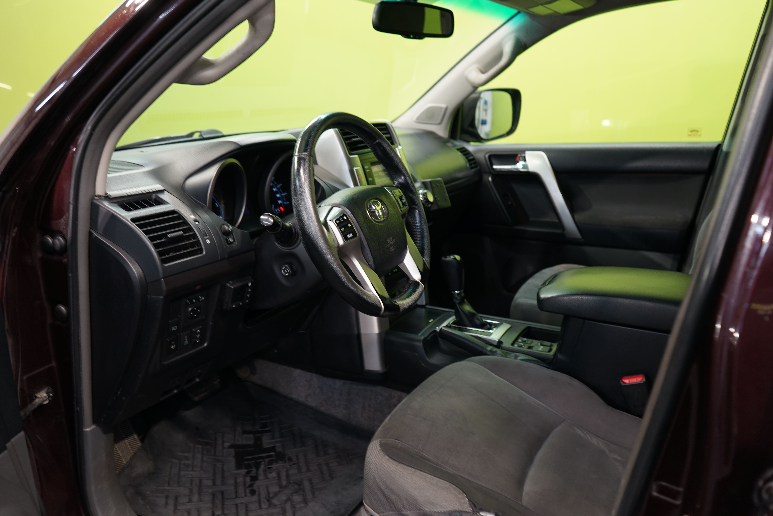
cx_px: 386
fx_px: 601
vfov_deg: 46.4
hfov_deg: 65.5
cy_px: 258
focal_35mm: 28
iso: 400
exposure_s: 1/25
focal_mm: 28
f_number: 3.5
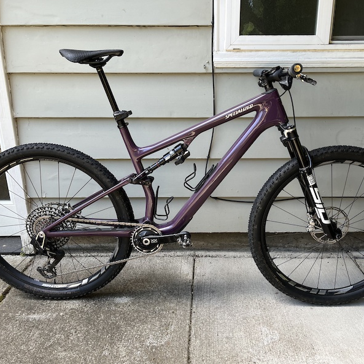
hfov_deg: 52.4
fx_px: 369
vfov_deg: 52.5
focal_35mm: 31
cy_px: 182
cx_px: 207
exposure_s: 1/178
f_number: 1.6
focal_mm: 5.1
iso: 40
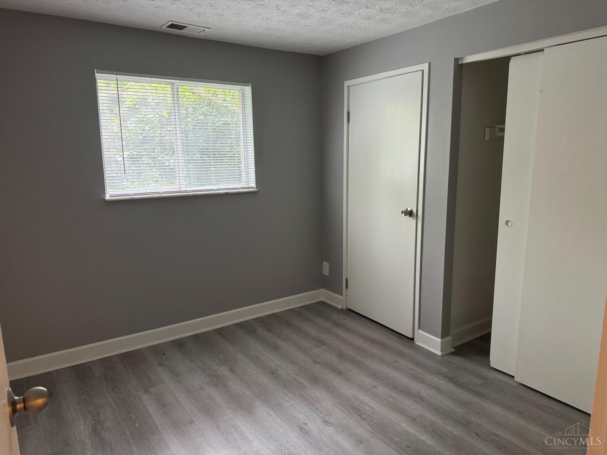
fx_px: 421
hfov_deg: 71.6
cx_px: 304
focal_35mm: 24
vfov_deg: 56.8
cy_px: 228
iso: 640
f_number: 1.78
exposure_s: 1/40
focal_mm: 6.76
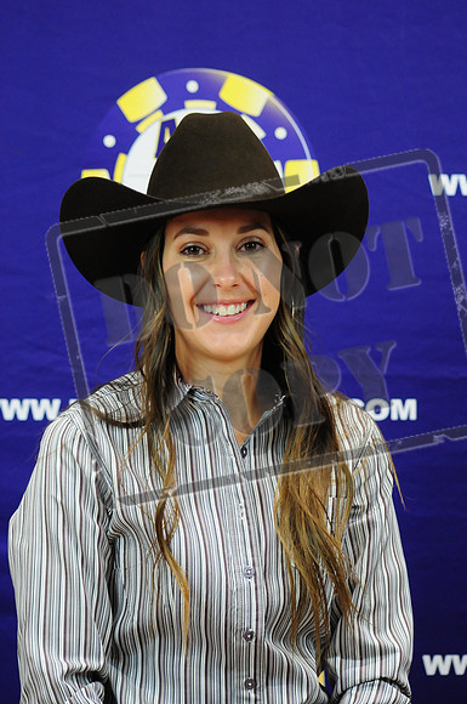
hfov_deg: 13.0
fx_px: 2049
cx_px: 234
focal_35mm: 105
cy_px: 352
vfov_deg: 19.5
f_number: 4
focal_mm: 70
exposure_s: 1/125
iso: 1250
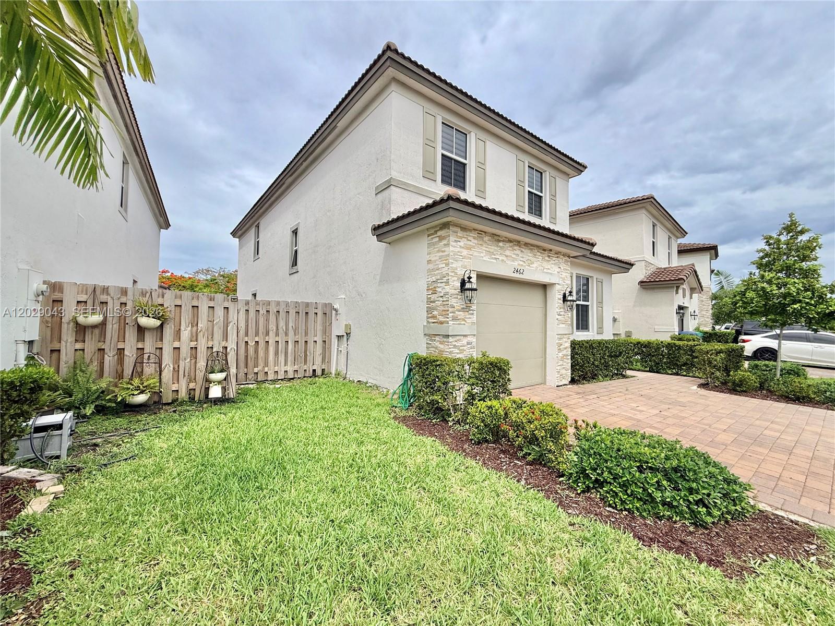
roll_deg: -1.2
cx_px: 418
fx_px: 338
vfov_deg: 85.7
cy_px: 313
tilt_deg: +4.9
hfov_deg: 102.1
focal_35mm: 14
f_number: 2.2
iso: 50
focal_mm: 2.22
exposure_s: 1/2841
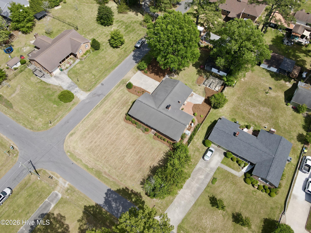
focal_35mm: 24
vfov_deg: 56.8
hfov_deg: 71.6
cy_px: 116
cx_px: 156
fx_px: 216
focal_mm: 4.5
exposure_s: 1/640
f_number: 2.8
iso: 100
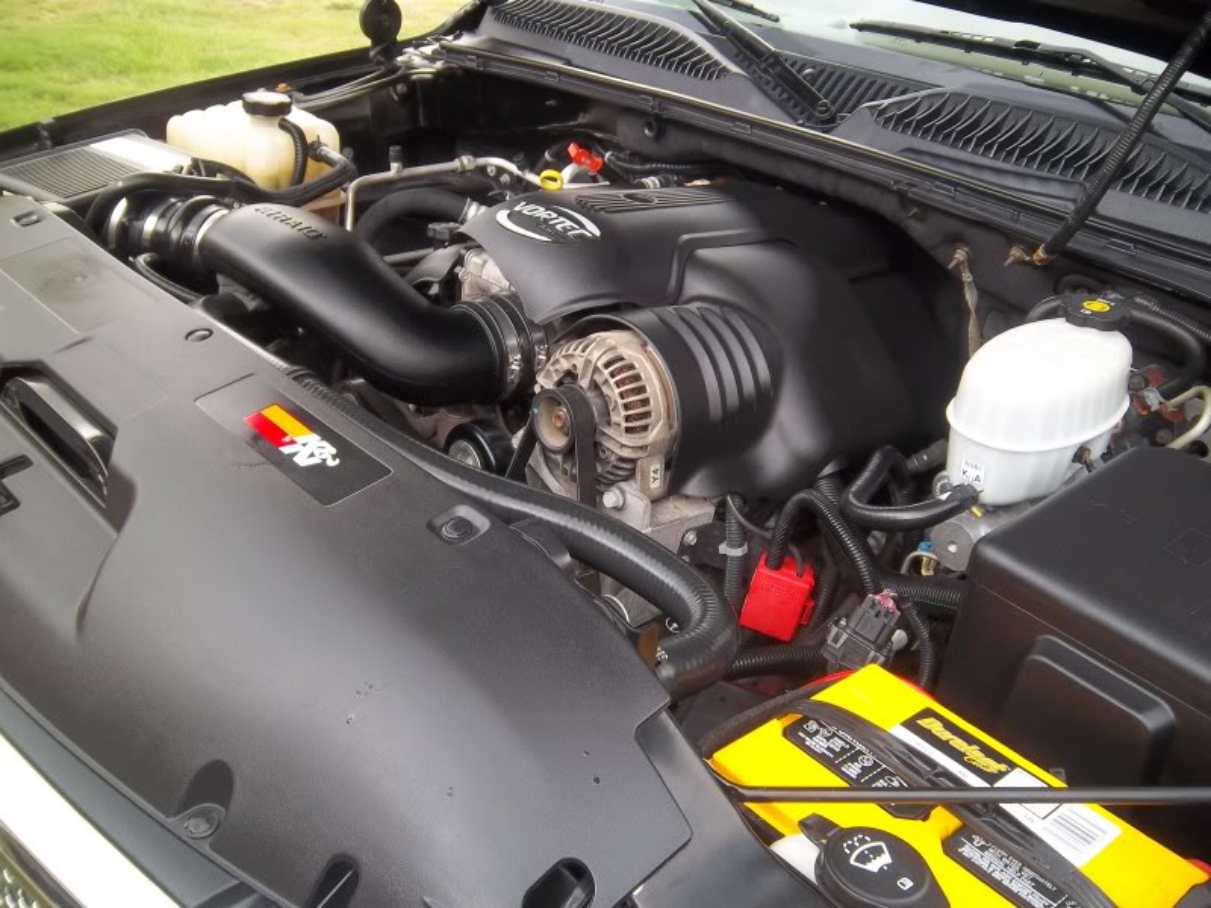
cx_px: 606
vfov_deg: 40.7
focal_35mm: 35
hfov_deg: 52.6
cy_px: 454
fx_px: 1224
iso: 89
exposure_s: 1/40
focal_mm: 6.2
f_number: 3.9
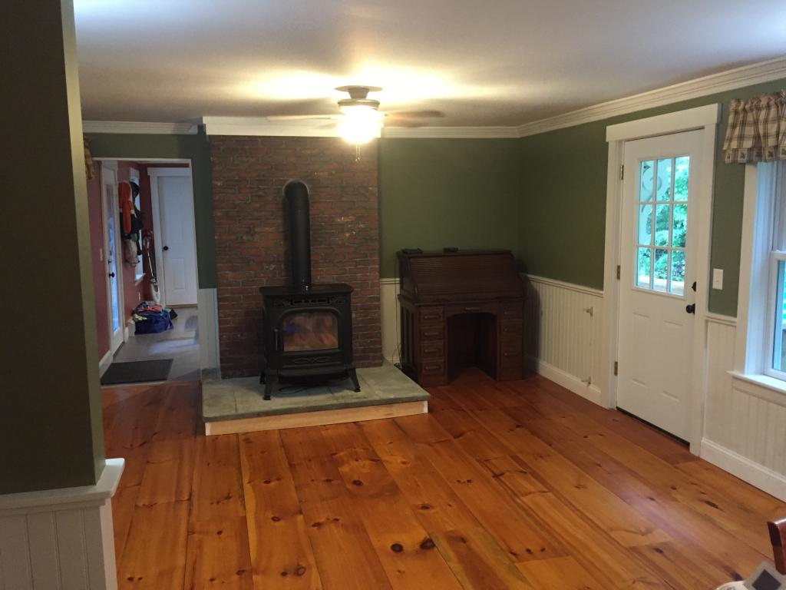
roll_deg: +0.0
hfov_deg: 61.7
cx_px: 393
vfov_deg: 48.2
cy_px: 295
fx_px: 658
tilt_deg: -7.1
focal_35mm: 29
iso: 250
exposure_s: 1/15
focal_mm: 4.15
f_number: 2.2
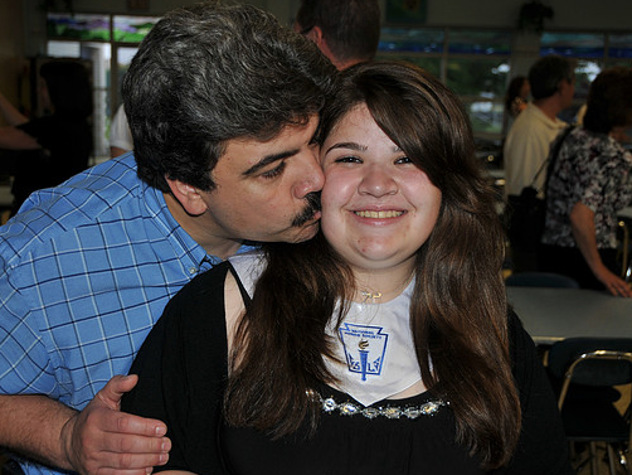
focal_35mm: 52
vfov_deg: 28.3
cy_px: 238
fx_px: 942
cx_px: 316
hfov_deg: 37.1
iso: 200
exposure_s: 1/60
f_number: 4
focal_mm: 31
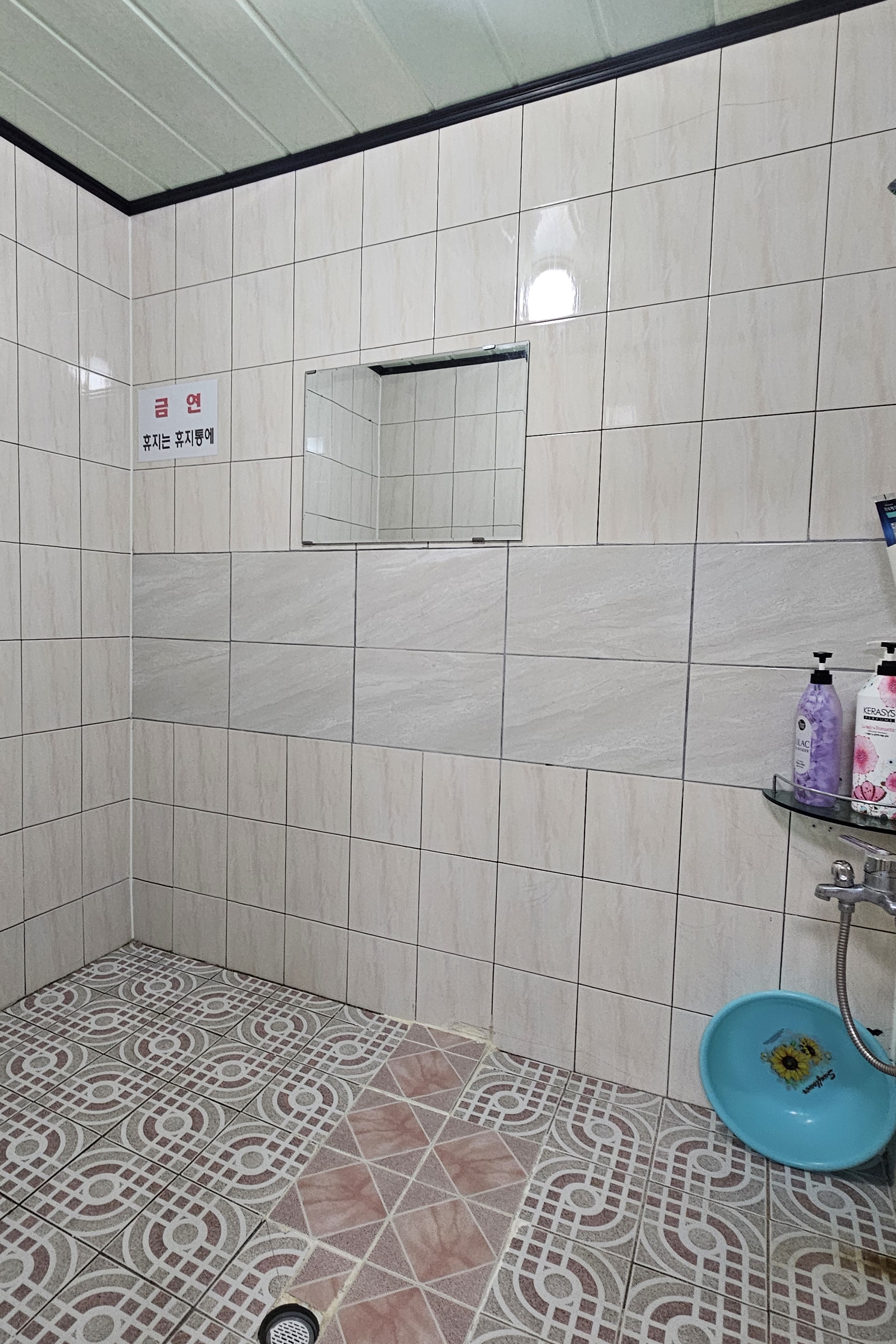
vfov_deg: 86.9
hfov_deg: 64.0
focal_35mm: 19
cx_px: 360
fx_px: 709
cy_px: 686
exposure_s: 1/60
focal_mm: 2.2
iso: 320
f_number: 2.2
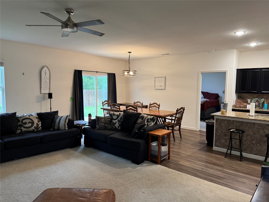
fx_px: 187
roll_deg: -1.4
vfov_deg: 56.8
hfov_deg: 71.6
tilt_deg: -4.5
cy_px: 101
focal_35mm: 24
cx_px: 134
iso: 250
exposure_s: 1/60
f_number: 1.78
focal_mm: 6.76
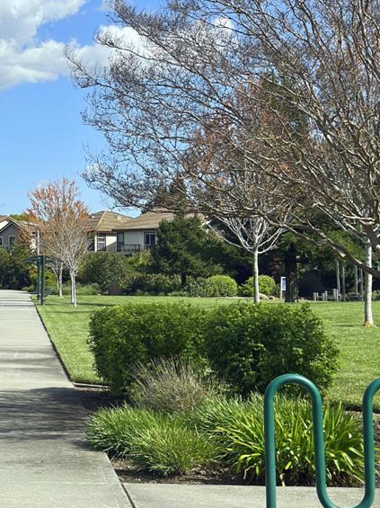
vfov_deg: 20.8
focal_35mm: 93
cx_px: -34
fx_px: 1363
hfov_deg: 15.5
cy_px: 95
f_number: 1.78
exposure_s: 1/2882
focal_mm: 6.76
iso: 100
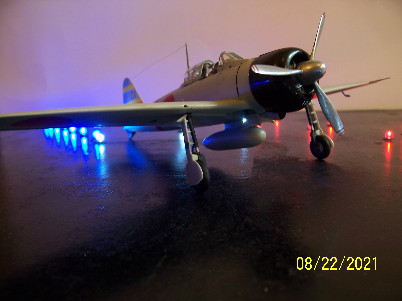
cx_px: 201
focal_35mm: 34
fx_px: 395
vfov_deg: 41.8
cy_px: 150
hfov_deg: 54.0
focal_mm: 5.6
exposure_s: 1/8
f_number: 2.7
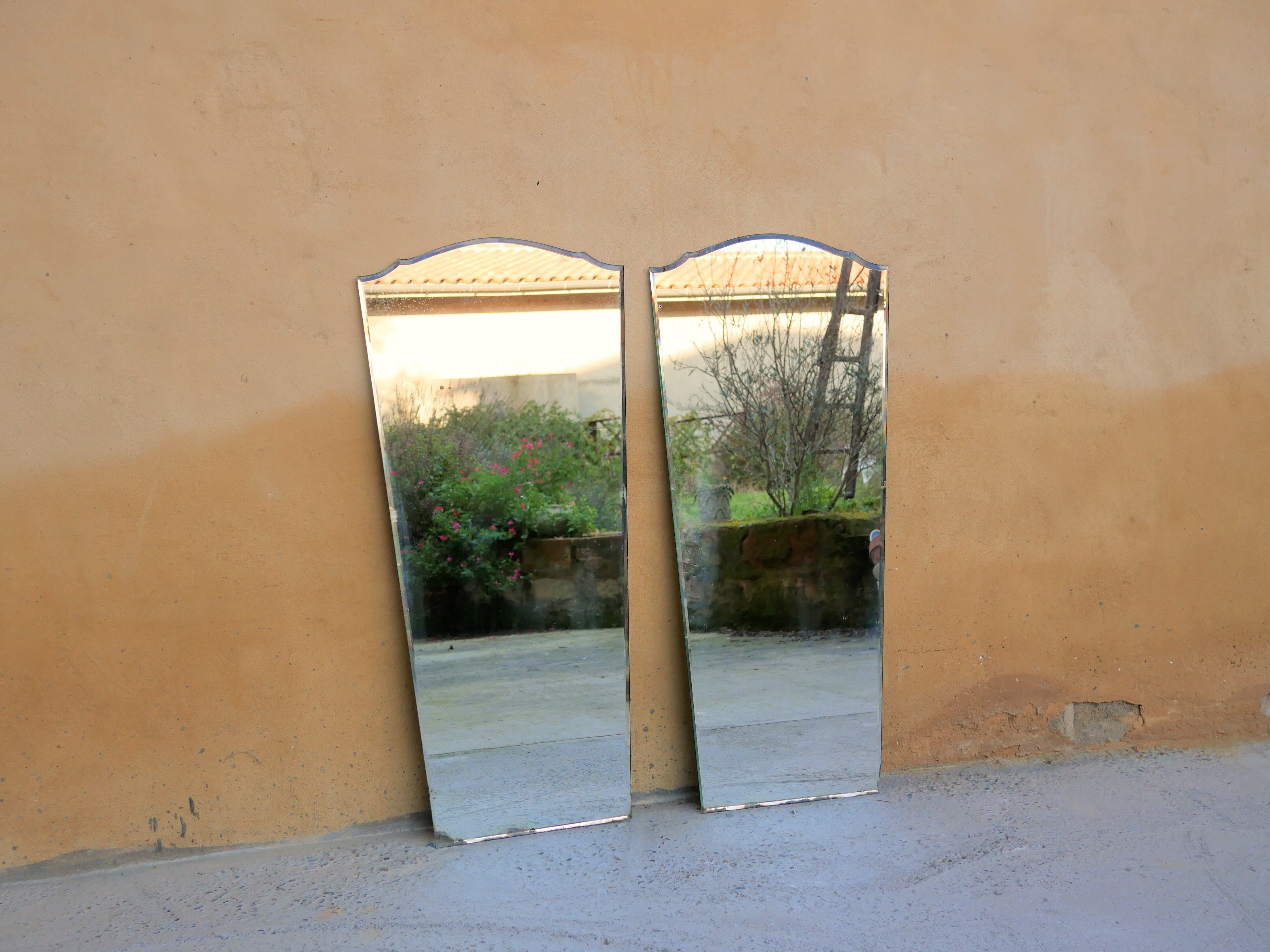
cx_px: 632
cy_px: 468
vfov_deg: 35.1
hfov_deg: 45.8
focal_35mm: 41
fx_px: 1504
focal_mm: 20
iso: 200
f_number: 3.5
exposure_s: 1/400
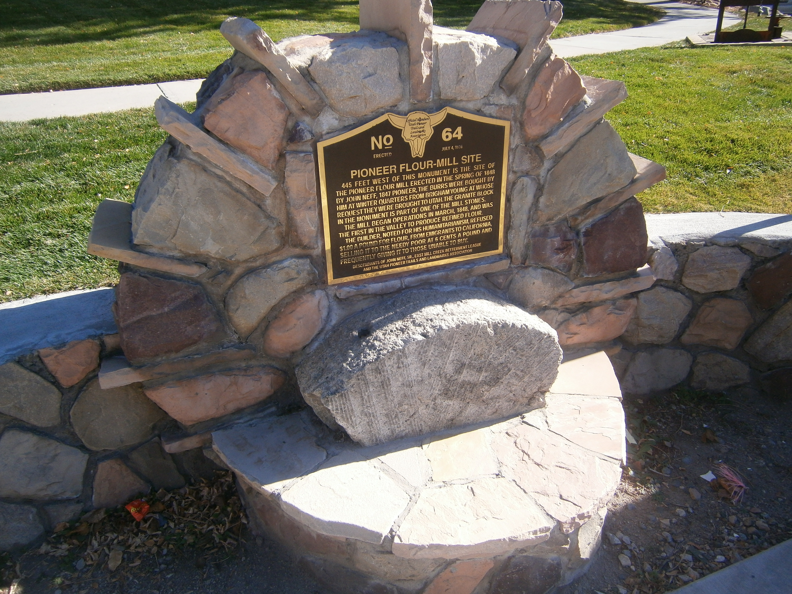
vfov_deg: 53.1
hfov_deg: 67.3
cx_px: 396
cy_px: 297
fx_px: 595
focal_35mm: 26
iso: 80
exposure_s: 1/500
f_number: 2.8
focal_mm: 4.7
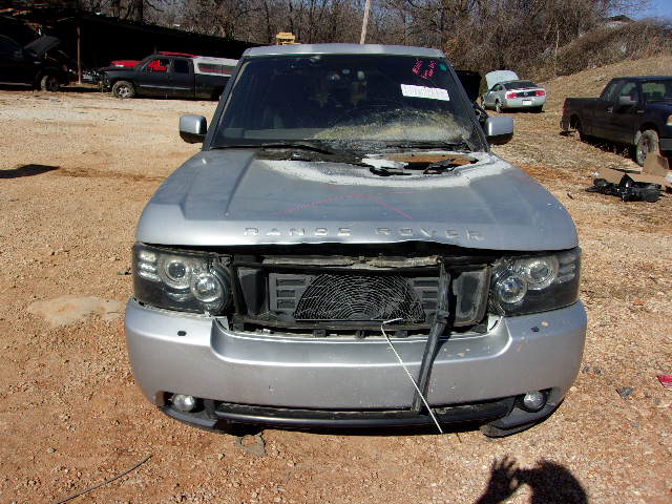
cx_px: 336
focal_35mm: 27
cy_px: 252
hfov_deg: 65.3
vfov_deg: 51.4
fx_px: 524
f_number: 10.4
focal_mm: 4.9
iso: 80
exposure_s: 1/140
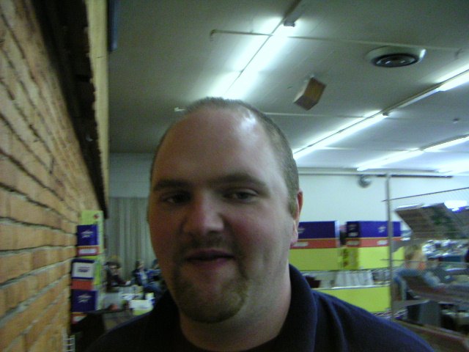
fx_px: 542
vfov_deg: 36.0
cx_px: 234
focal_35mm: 40
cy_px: 176
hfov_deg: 46.8
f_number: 2.9
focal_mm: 5.3
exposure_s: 1/45
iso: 400
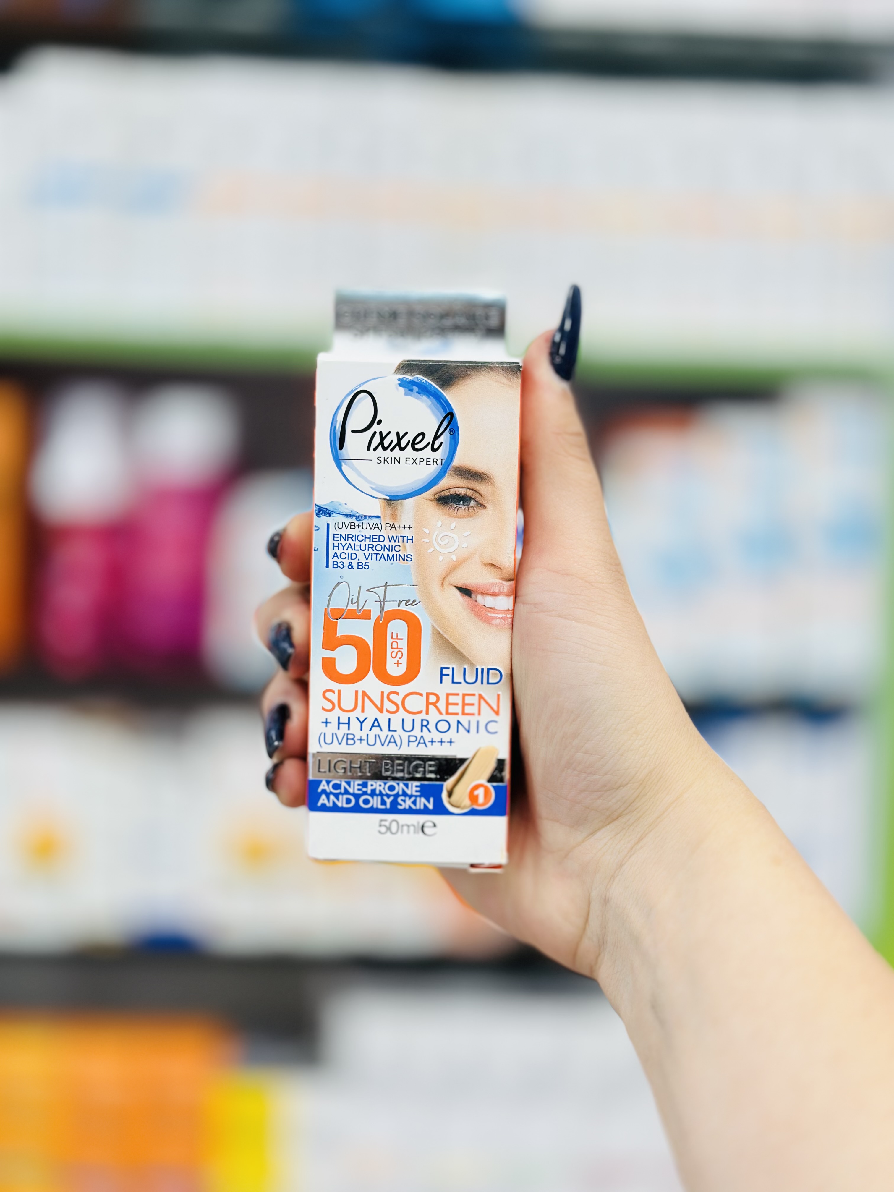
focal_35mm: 48
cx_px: 447
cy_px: 596
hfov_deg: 30.3
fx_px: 1653
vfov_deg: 39.7
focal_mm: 6.86
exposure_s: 1/100
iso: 80
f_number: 1.78
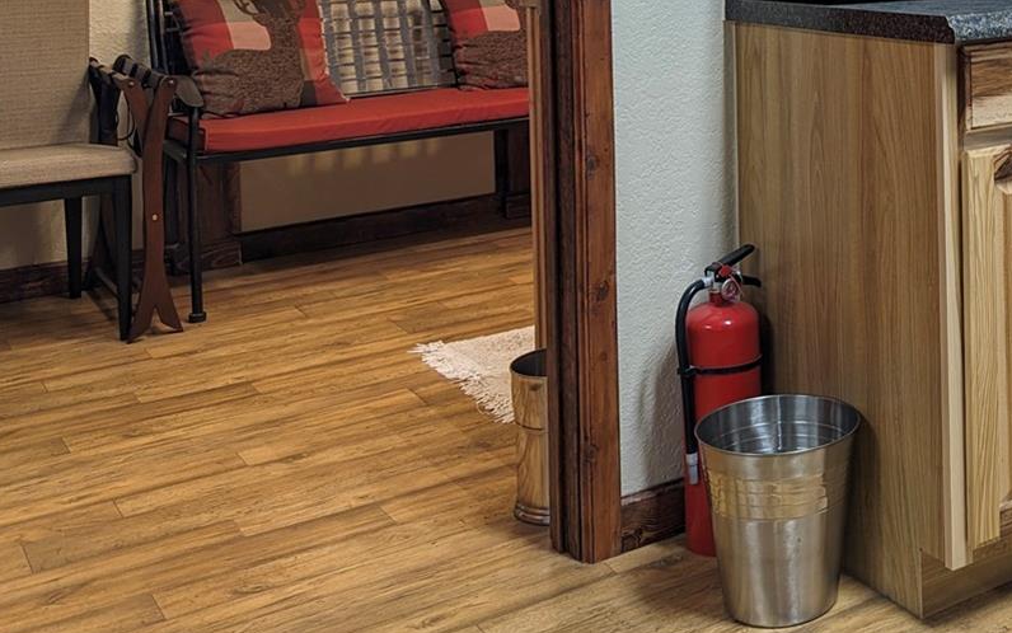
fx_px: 1407
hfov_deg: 36.1
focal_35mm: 51
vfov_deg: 23.7
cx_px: 983
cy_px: -74
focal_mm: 6.81
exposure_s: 1/40
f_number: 1.85
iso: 87
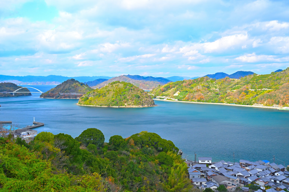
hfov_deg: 47.4
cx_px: 144
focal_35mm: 41
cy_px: 96
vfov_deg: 32.6
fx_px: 329
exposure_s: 1/125
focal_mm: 41
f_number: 11
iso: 720
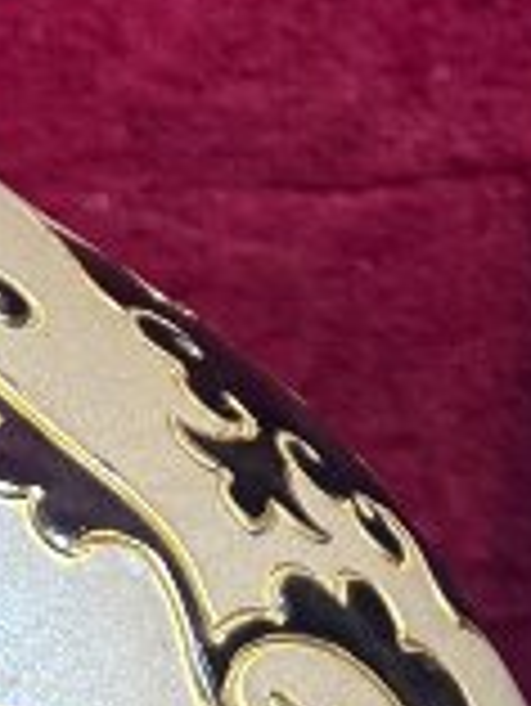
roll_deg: +0.3
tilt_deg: -7.5
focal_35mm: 183
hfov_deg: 8.0
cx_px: 819
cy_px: 49
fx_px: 3738
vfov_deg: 10.7
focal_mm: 6.76
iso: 250
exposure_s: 1/50
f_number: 1.78
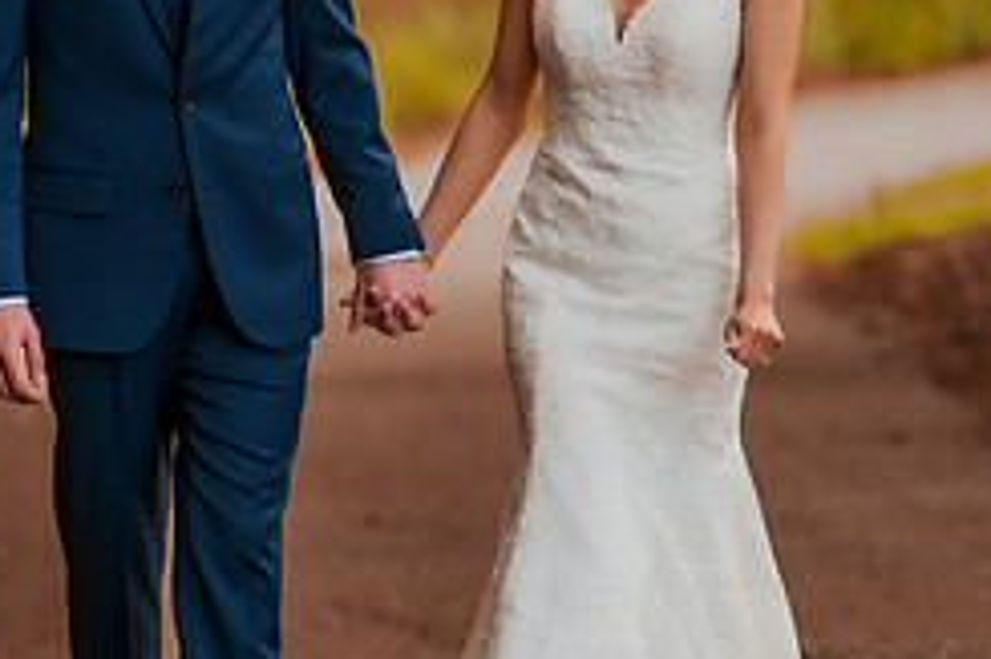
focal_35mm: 319
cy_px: 222
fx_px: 8775
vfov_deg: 4.3
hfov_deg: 6.4
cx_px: 16
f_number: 1.8
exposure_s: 1/800
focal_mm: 135
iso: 320
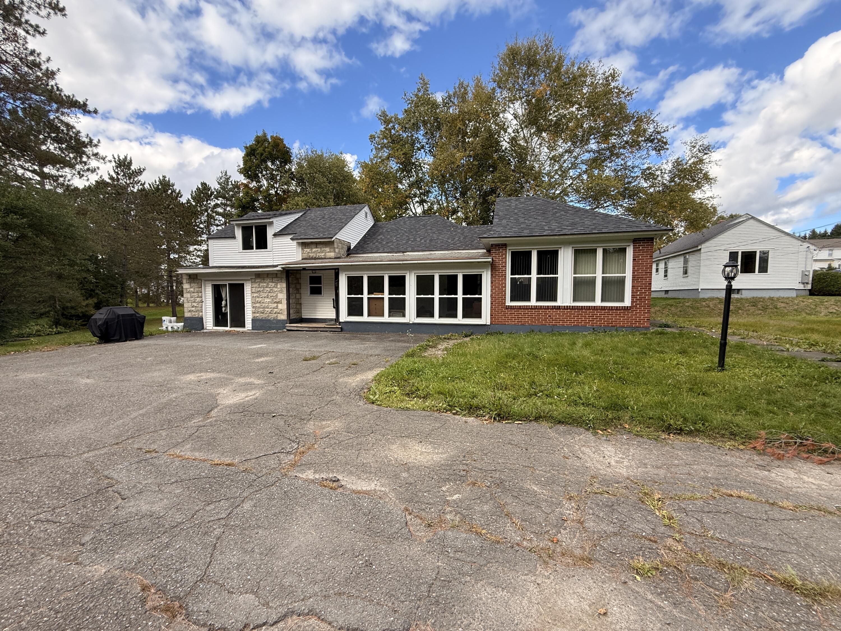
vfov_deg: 85.7
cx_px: 420
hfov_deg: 102.1
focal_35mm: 14
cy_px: 316
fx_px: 340
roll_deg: -0.5
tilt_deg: -2.8
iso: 64
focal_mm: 2.22
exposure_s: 1/613
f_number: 2.2
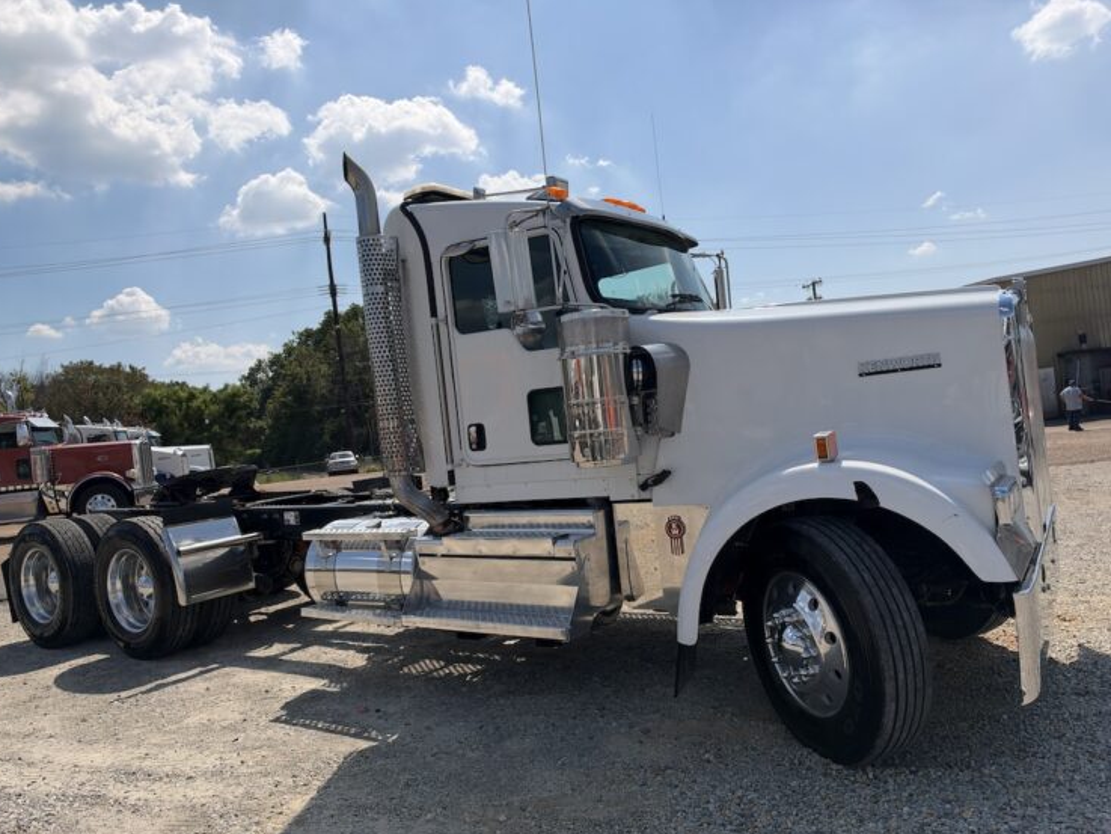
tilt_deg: -1.4
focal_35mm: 25
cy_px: 431
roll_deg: +7.1
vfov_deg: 54.9
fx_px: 803
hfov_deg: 69.4
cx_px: 556
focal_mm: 6.93
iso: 64
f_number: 1.8
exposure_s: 1/7143
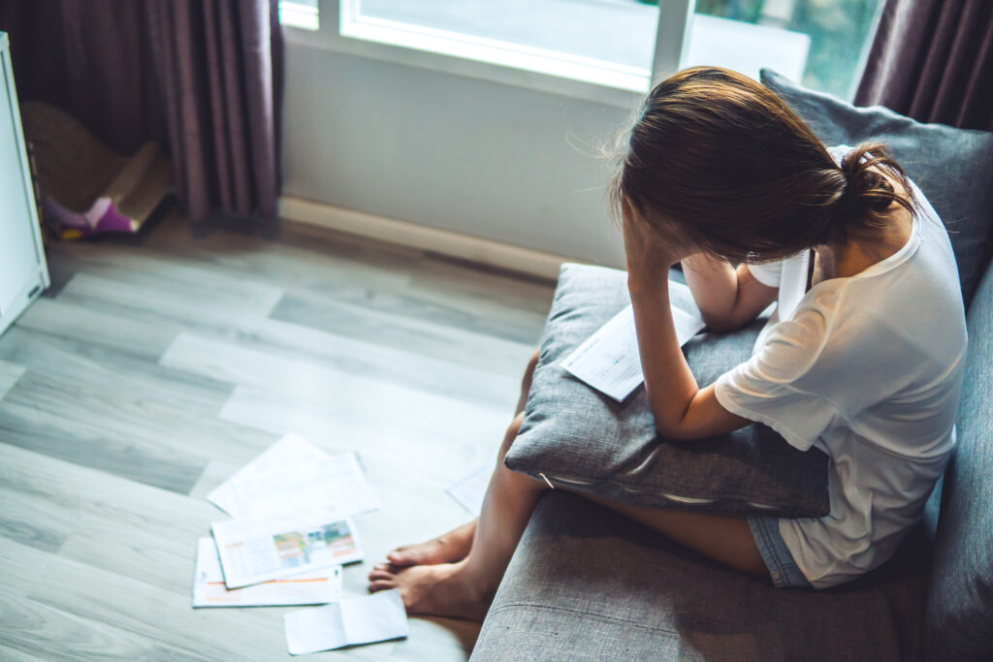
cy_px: 331
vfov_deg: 29.9
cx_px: 496
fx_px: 1241
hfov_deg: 43.6
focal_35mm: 45
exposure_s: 1/1250
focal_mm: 30
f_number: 1.4
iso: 800
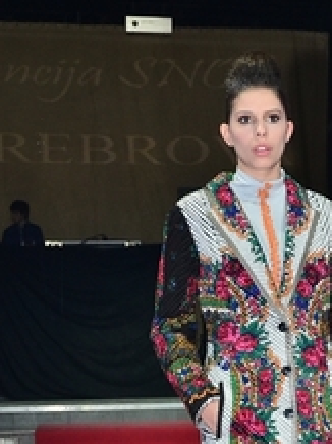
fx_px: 1320
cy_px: 411
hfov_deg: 14.2
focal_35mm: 103
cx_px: 281
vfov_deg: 18.7
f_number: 5.6
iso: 800
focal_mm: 30
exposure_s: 1/125
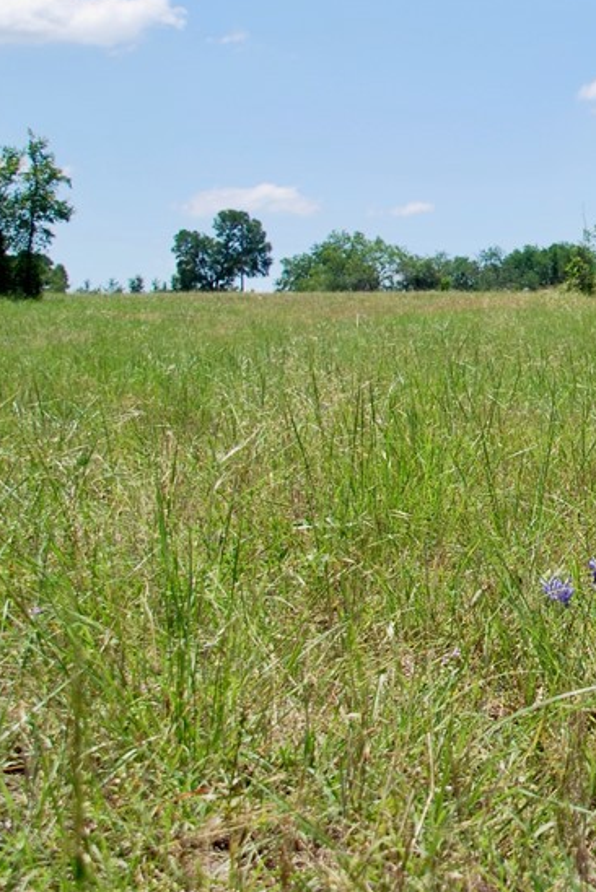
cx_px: 848
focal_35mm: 86
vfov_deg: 23.6
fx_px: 2133
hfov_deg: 14.9
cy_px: 347
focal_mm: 29
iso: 100
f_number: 8
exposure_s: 1/250
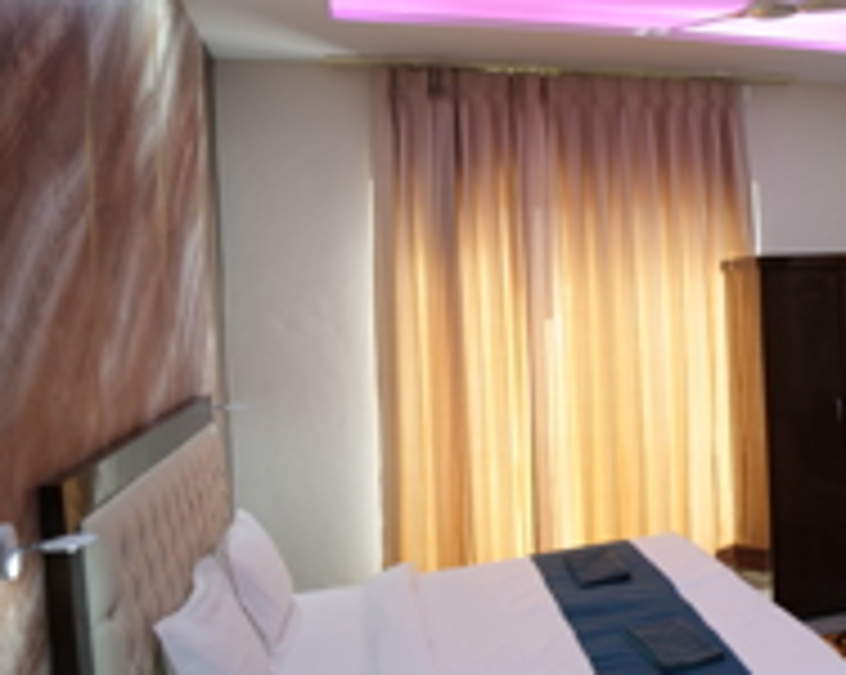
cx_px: 752
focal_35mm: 36
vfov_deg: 41.1
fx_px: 900
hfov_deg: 45.8
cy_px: 308
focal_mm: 18
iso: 400
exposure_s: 1/125
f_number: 2.8
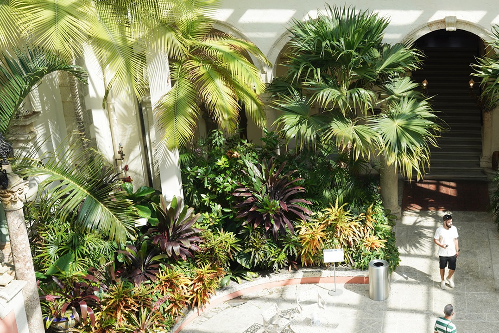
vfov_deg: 26.0
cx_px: 400
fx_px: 721
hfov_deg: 36.8
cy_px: 171
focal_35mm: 52
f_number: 8
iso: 100
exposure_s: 1/100
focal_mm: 28
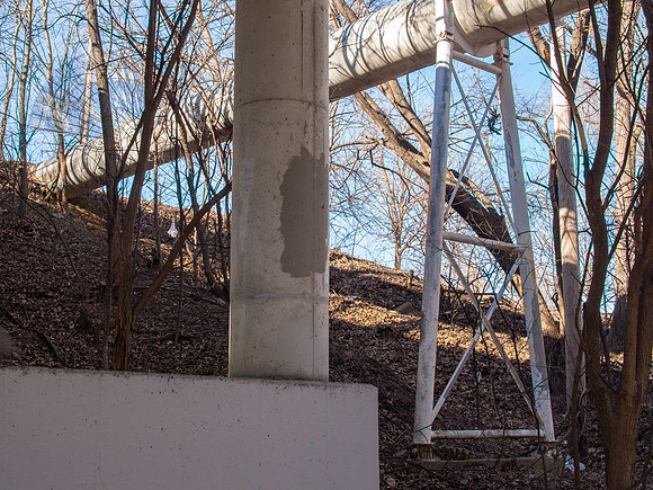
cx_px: 311
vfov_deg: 27.8
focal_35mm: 52
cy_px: 233
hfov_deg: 36.6
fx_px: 988
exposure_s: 1/200
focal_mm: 25
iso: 800
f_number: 8
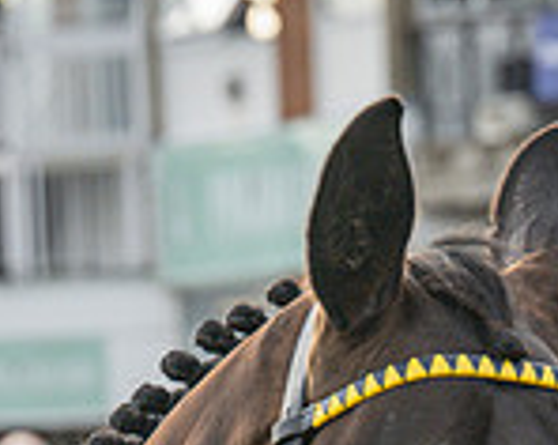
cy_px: 762
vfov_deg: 3.2
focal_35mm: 480
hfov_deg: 4.0
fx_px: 7917
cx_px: 525
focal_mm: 75
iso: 400
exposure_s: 1/1250
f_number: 4
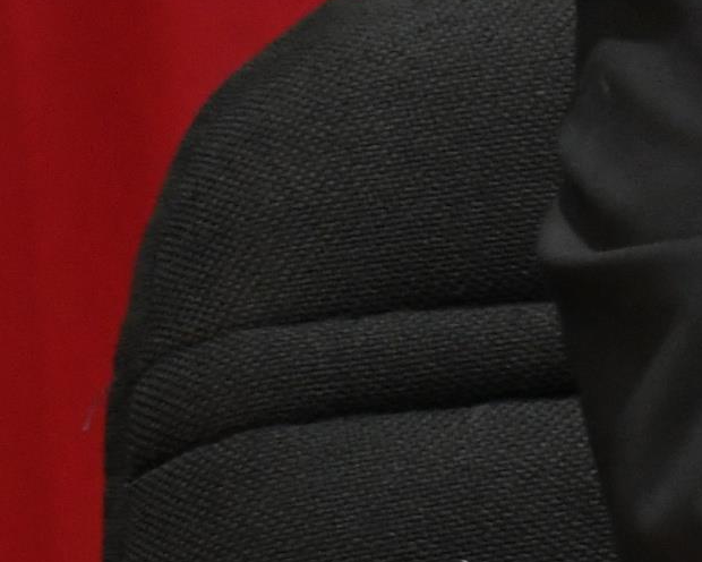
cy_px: -555
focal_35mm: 474
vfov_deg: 3.2
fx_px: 9848
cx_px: 1585
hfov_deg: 4.0
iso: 2000
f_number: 5
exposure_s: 1/100
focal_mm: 50
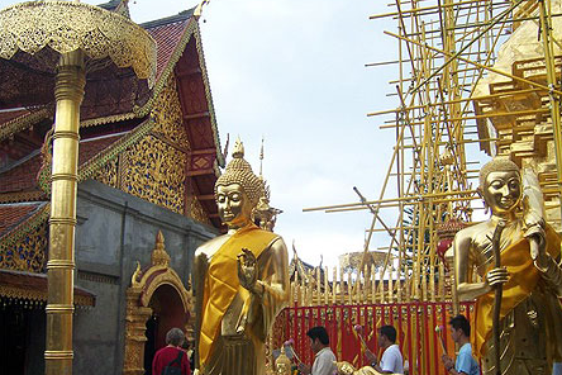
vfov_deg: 35.1
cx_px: 284
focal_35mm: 38
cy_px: 185
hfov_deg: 50.7
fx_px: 593
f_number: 2.8
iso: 80
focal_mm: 6
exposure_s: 1/500
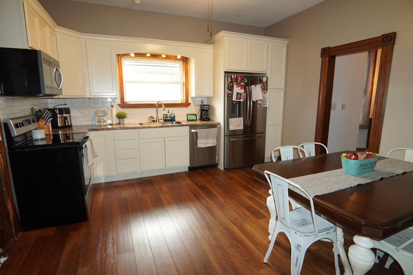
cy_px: 138
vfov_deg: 67.4
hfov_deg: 90.0
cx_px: 206
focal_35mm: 18
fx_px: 206
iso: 1250
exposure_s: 1/160
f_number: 4
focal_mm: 12
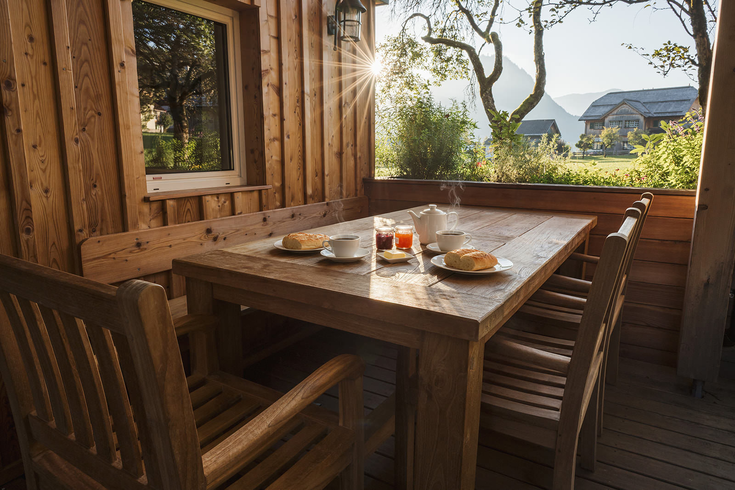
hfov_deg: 73.7
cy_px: 245
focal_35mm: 24
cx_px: 368
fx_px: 490
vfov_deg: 53.1
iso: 100
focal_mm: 24
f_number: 13
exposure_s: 1/80
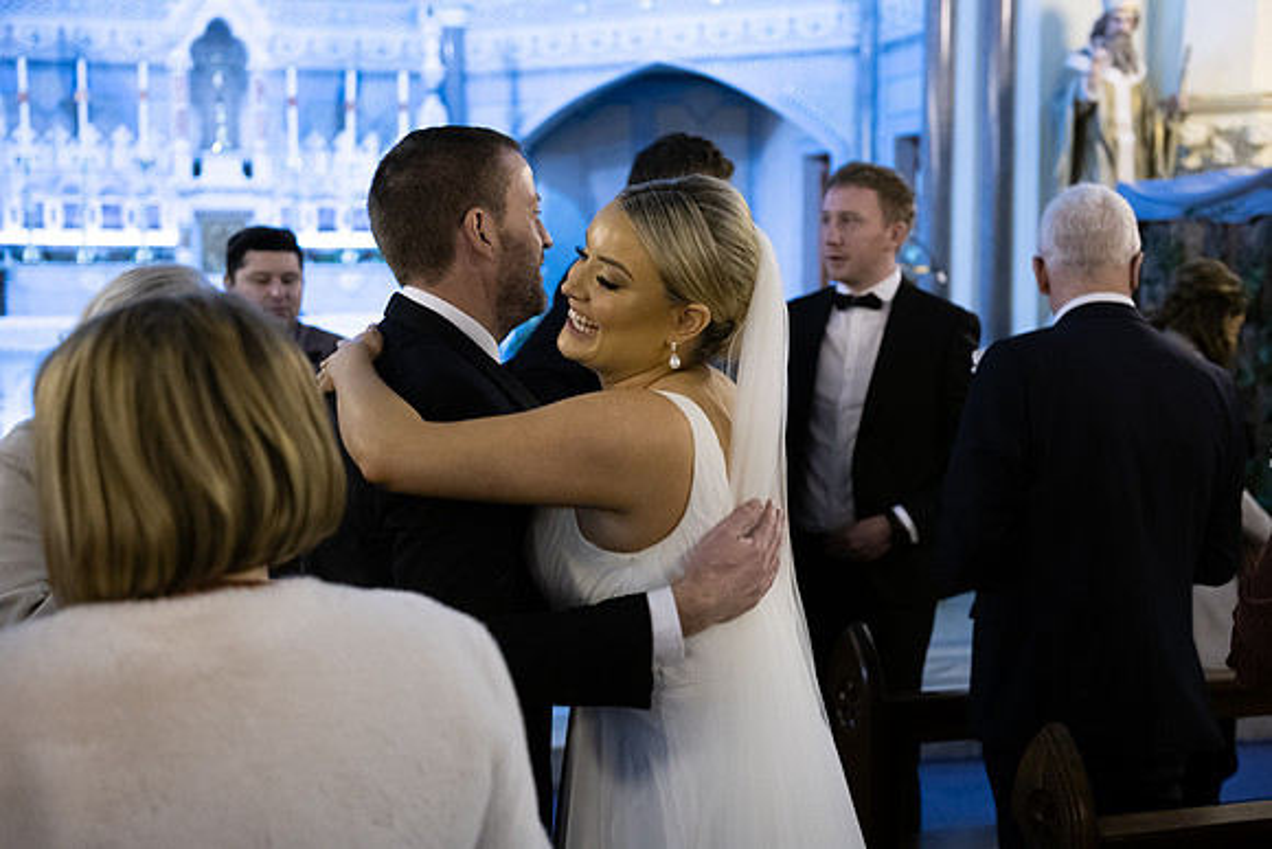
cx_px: 636
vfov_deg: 26.0
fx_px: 1838
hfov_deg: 38.2
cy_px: 424
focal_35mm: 52
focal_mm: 52
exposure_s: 1/160
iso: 1250
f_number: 3.5
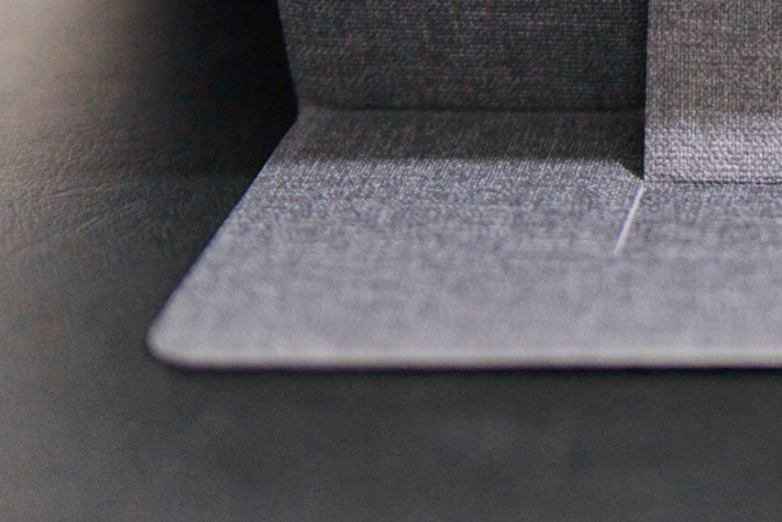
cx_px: 1082
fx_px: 2933
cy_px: 49
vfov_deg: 10.1
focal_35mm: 135
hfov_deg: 14.4
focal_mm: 30
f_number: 1.4
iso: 800
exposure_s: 1/40
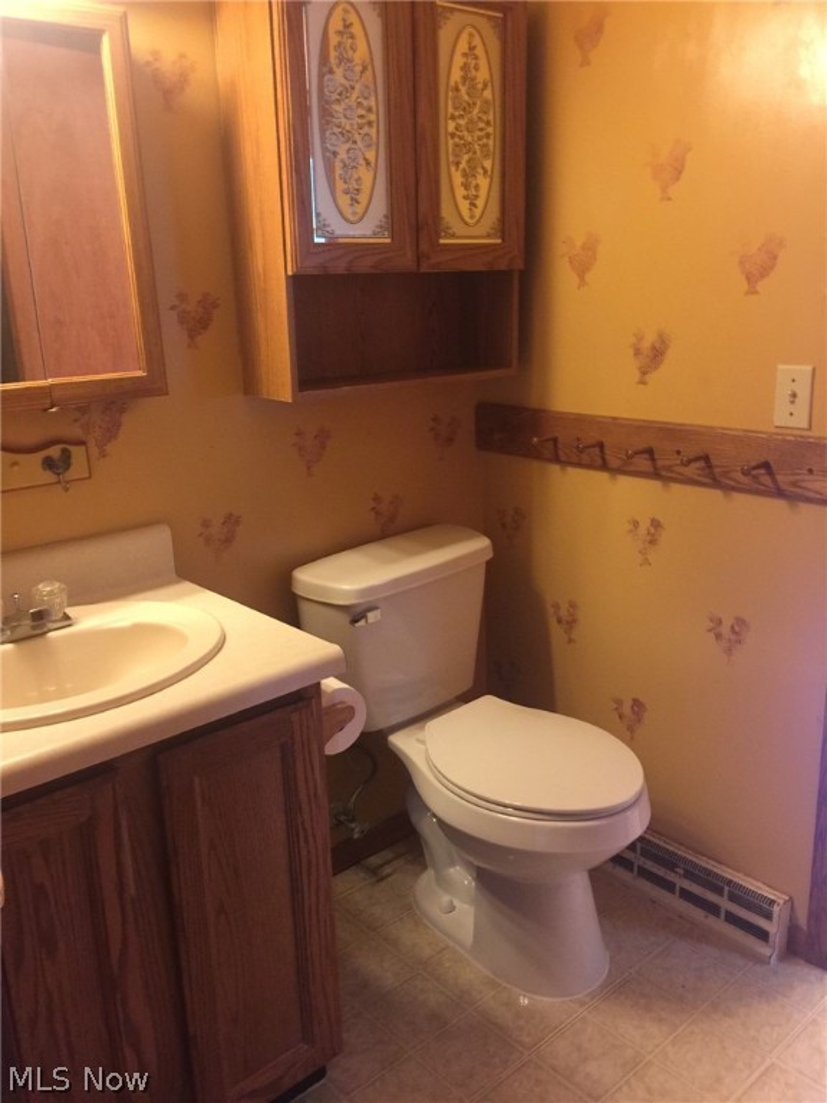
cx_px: 414
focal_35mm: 29
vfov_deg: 61.7
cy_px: 552
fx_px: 924
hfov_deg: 48.2
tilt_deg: -15.9
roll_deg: +2.6
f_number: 2.2
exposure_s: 1/4
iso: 80
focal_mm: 4.15
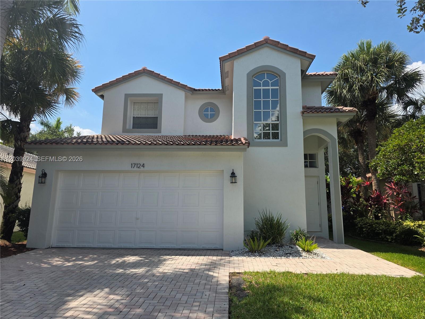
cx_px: 212
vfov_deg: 58.9
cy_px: 160
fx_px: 282
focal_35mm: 23
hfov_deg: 73.9
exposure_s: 1/5608
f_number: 1.7
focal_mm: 6.3
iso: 80
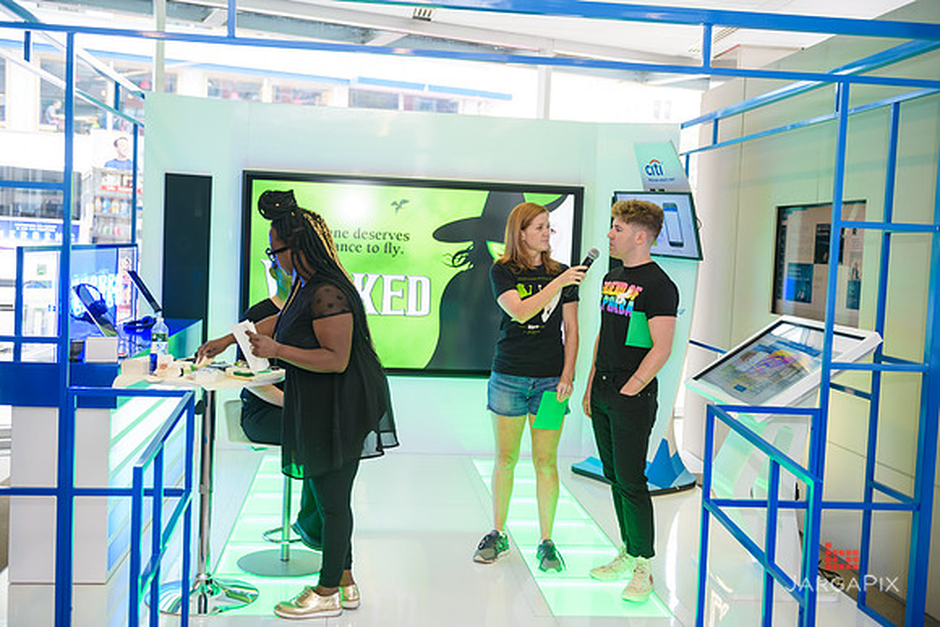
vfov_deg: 33.4
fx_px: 1045
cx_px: 470
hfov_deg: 48.4
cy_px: 314
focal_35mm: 40
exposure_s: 1/125
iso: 400
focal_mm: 40
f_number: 3.2
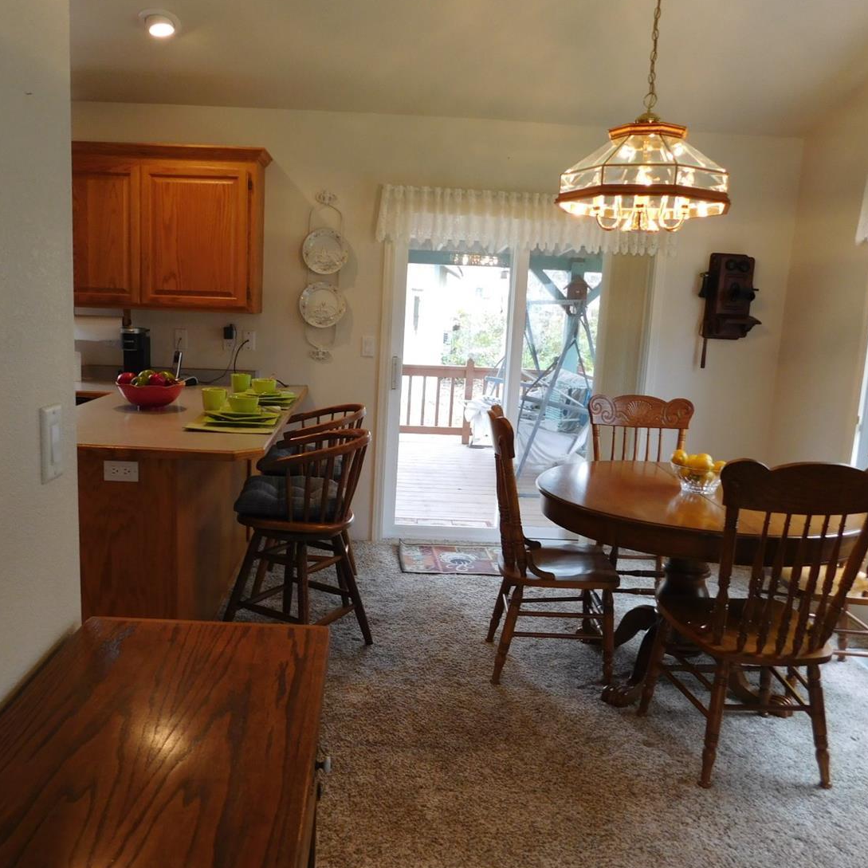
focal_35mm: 28
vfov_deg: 57.3
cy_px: 442
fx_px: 794
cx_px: 378
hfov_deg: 57.1
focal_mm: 4
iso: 140
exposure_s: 1/30
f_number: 3
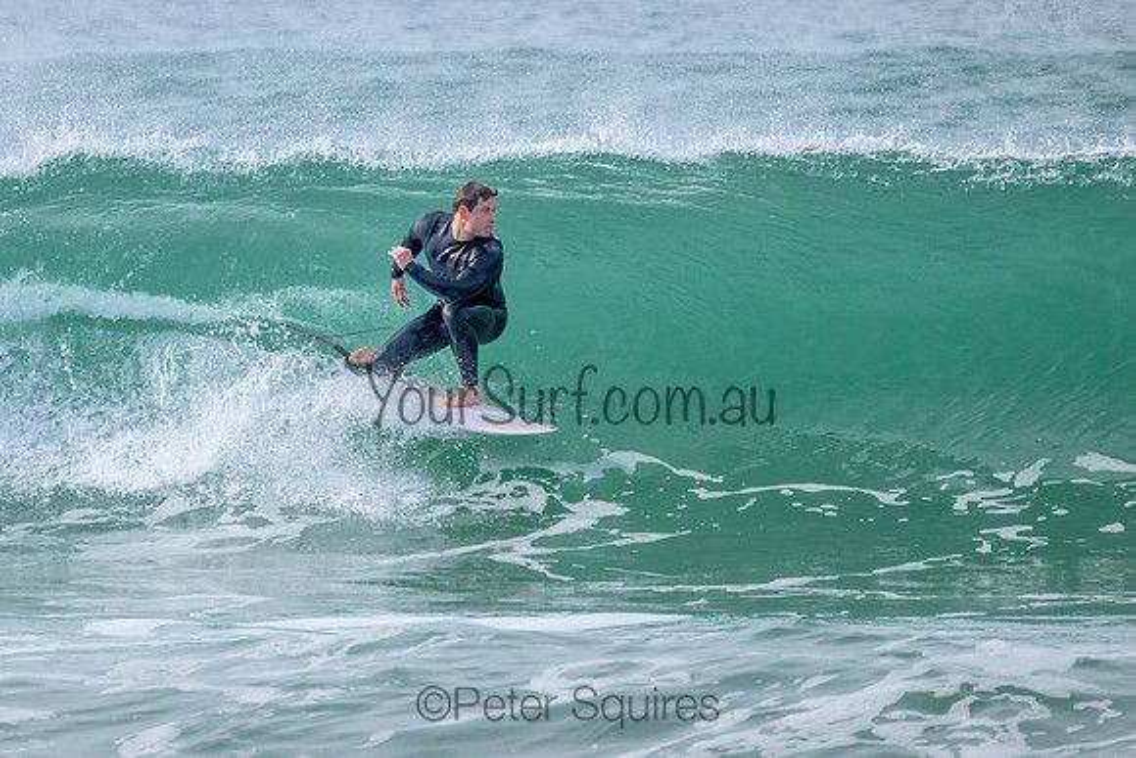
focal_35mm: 1101
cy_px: 258
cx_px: 395
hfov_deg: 1.9
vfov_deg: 1.2
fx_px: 34742
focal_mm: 800
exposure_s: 1/2000
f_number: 11
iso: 2200
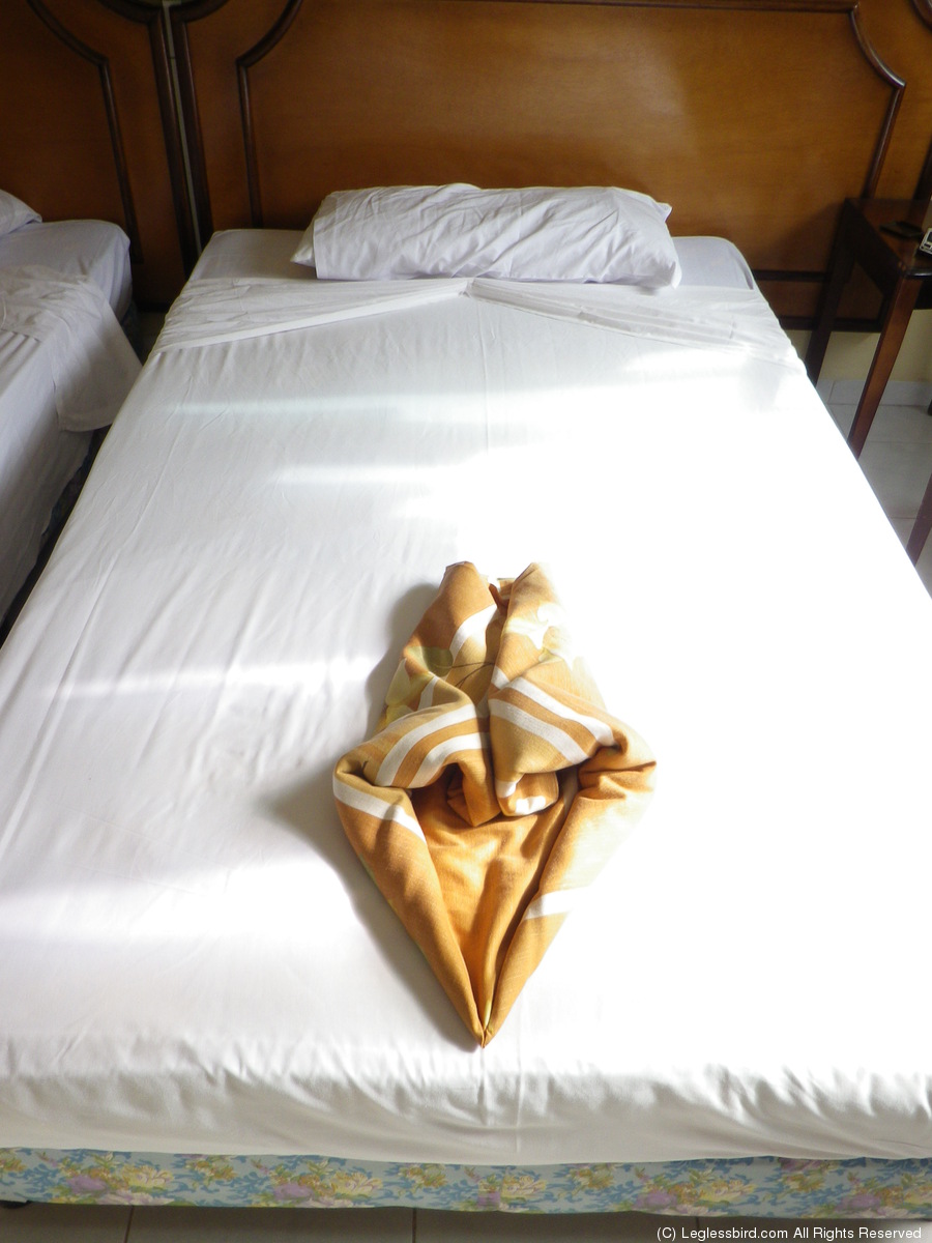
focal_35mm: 28
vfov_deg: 63.4
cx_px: 466
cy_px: 622
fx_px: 1005
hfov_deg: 49.7
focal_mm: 5
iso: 80
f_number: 3.2
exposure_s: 1/50
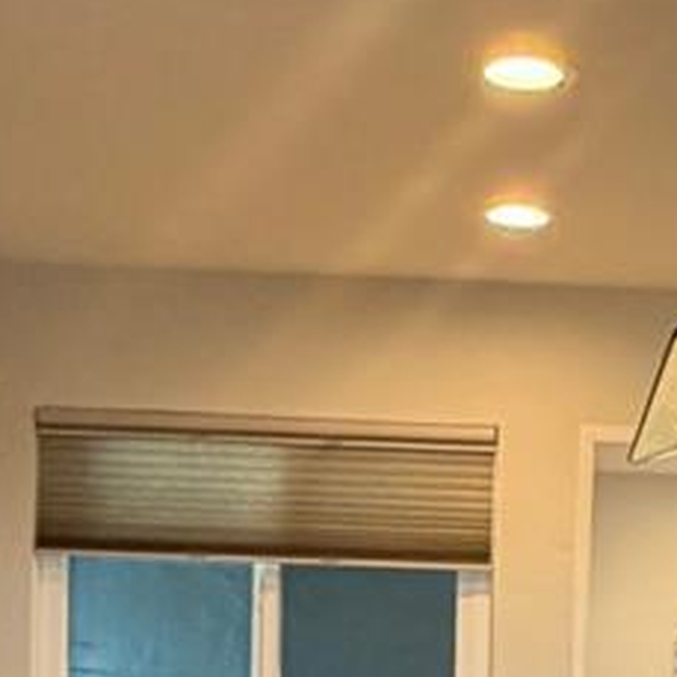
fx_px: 1792
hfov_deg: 21.0
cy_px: 823
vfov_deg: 20.0
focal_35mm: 81
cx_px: 587
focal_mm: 2.22
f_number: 2.2
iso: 200
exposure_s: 1/60
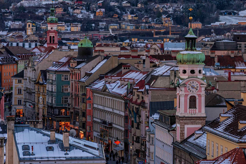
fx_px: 1094
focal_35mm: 160
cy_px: 7
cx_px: 212
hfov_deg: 12.8
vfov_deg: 8.5
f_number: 8
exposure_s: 1/80
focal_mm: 70
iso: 100
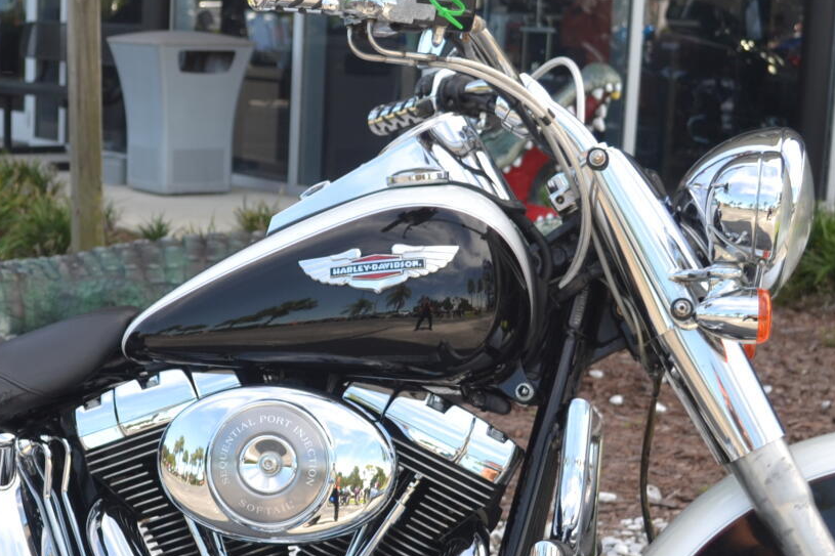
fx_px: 1878
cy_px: 399
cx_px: 256
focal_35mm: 81
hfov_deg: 24.9
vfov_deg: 16.8
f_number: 4
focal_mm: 22
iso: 100
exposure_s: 1/200
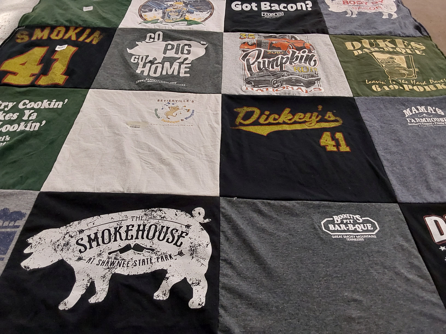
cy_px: 167
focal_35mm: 28
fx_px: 361
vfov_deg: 49.7
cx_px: 223
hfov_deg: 63.4
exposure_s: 1/60
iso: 125
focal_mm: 2.91
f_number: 1.9
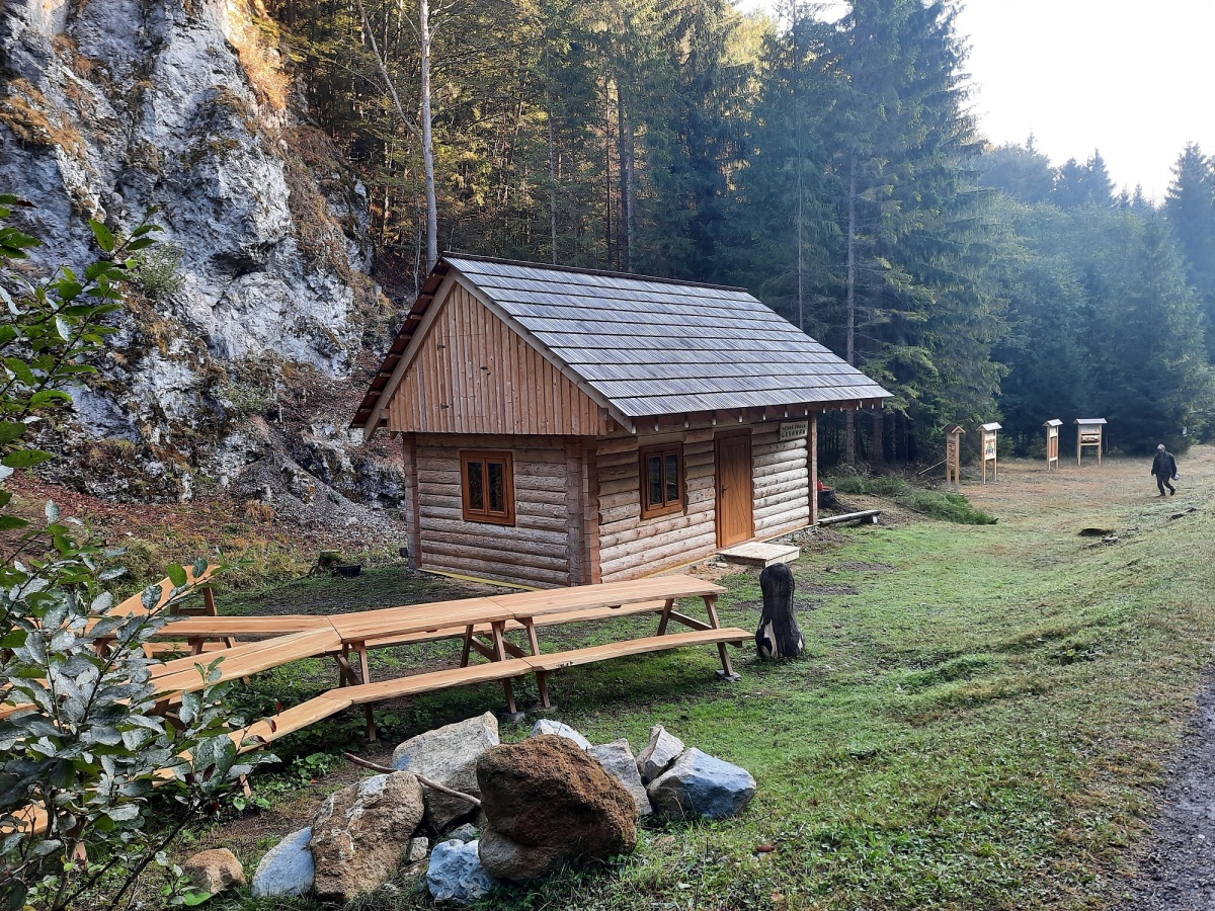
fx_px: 877
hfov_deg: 69.4
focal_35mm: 25
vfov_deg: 54.9
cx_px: 608
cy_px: 456
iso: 32
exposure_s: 1/50
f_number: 2
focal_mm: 4.6
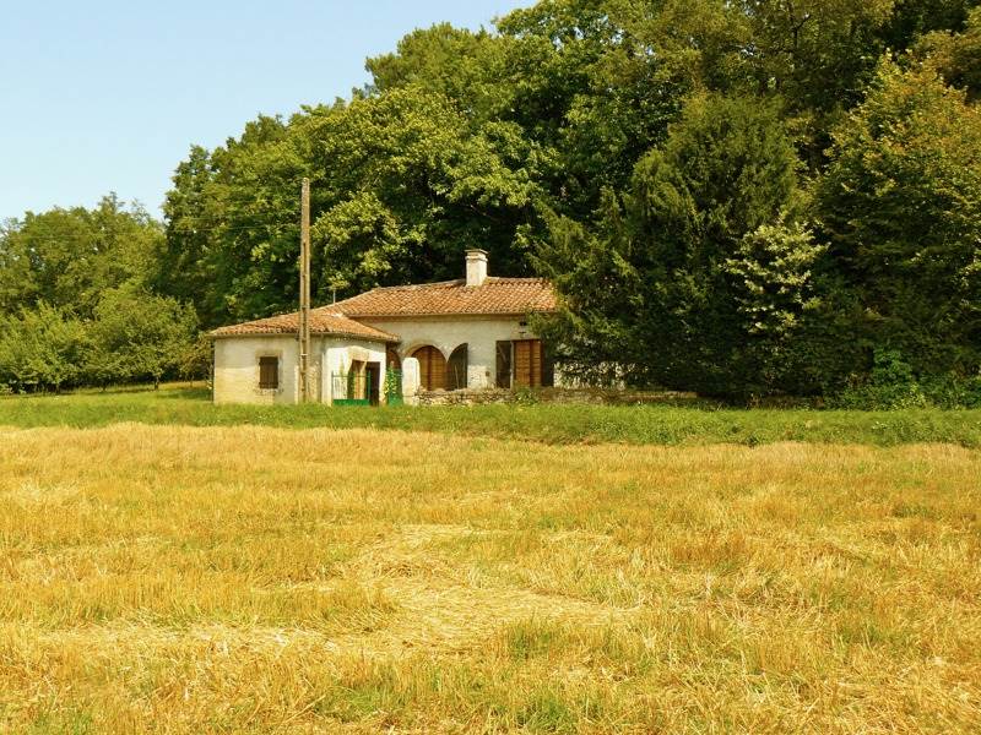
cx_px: 490
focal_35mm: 36
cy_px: 368
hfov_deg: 51.4
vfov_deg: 39.7
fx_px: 1020
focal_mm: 6
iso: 100
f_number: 5.6
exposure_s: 1/200
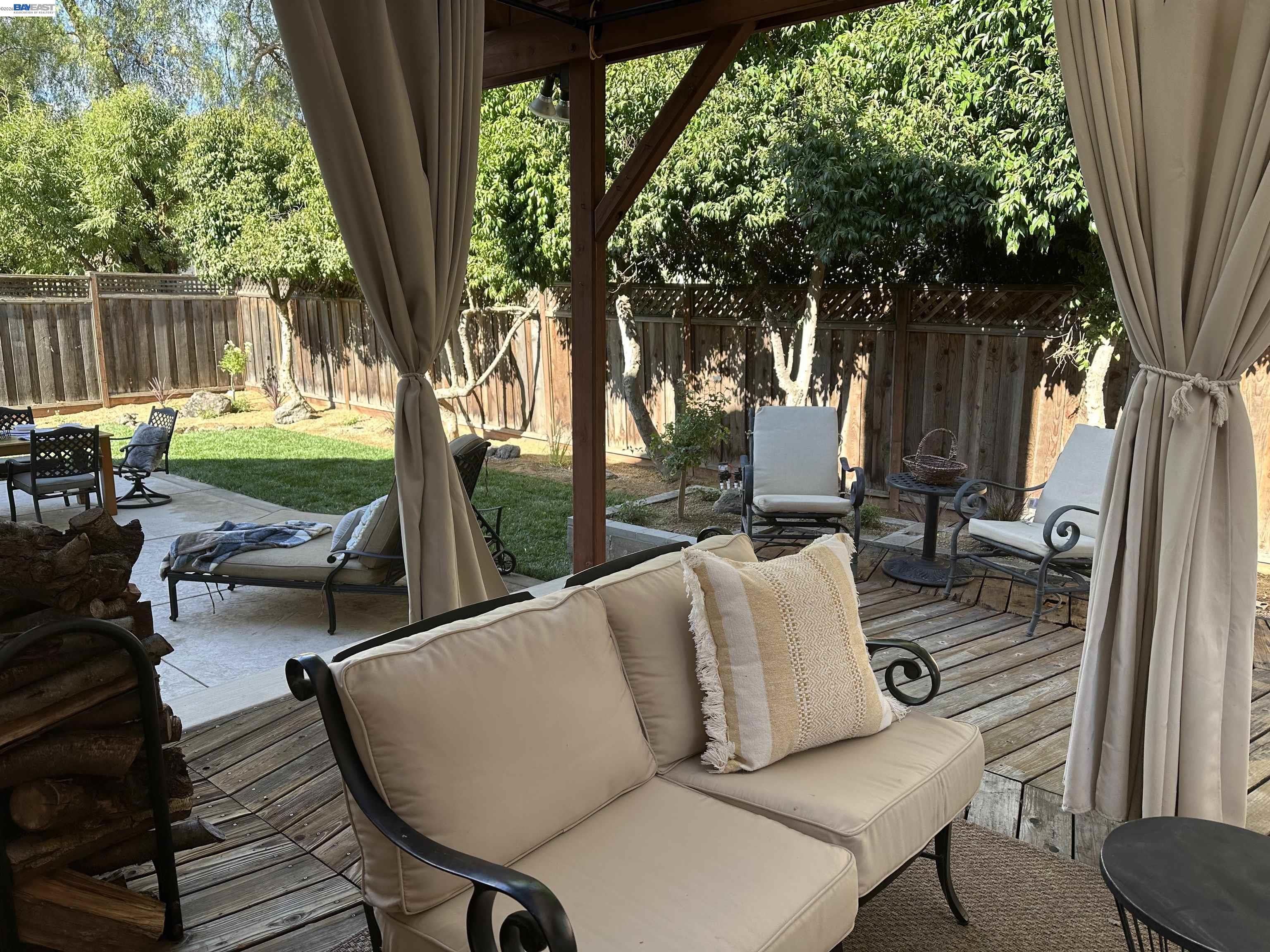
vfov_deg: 56.8
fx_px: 881
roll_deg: -0.9
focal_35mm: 24
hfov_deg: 71.6
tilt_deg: -11.2
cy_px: 476
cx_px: 635
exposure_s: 1/356
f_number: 1.78
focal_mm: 6.86
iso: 80
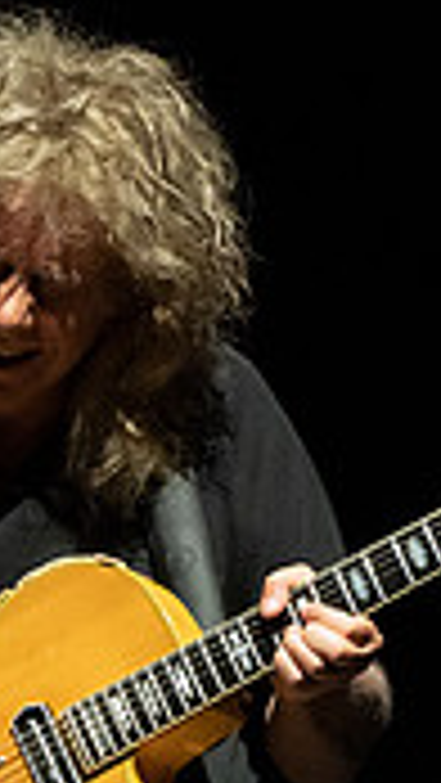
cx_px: 68
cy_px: 619
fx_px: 28660
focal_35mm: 1380
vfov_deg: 1.6
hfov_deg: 0.9
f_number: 5.6
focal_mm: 394
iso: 3200
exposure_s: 1/250
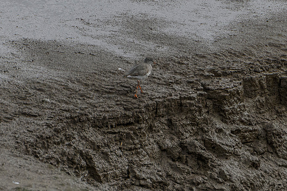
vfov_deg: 1.2
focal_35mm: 1191
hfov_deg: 1.7
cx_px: 145
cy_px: 50
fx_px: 9494
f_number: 6.3
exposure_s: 1/1600
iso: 640
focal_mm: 400
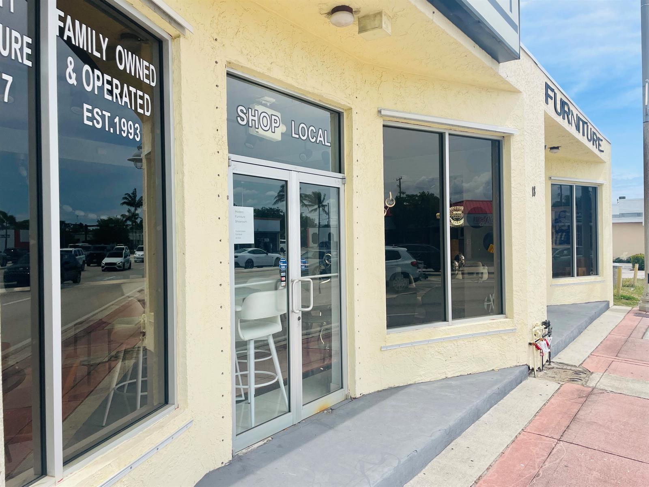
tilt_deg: +0.3
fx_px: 487
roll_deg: +3.4
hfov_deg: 67.3
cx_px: 324
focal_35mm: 26
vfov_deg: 53.1
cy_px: 244
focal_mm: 4.2
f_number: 1.6
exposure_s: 1/3861
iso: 32
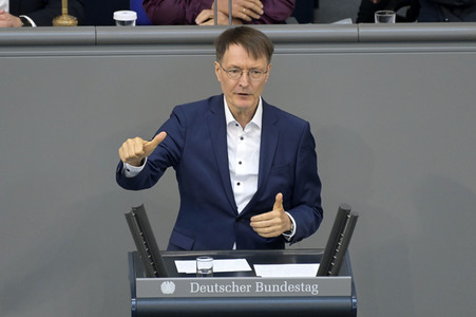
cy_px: 158
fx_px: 6606
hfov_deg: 4.1
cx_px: 238
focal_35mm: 500
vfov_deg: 2.7
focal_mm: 500
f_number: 5.6
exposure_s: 1/400
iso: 8000
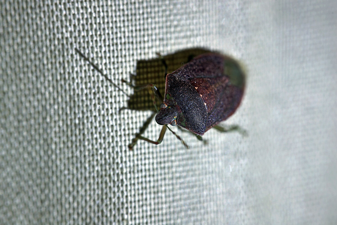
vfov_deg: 9.2
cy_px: 112
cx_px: 168
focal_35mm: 150
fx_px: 1405
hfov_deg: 13.7
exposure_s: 1/2
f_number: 9
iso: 400
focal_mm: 150
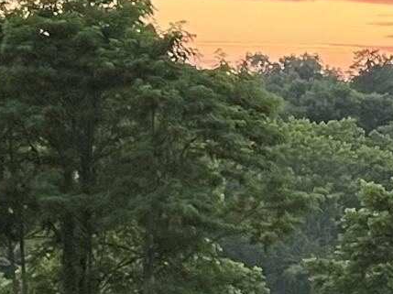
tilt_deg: -6.2
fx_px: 2065
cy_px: 359
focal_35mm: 182
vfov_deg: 8.1
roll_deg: -1.3
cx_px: 428
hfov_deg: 10.7
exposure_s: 1/75
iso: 125
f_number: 1.5
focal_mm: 5.7
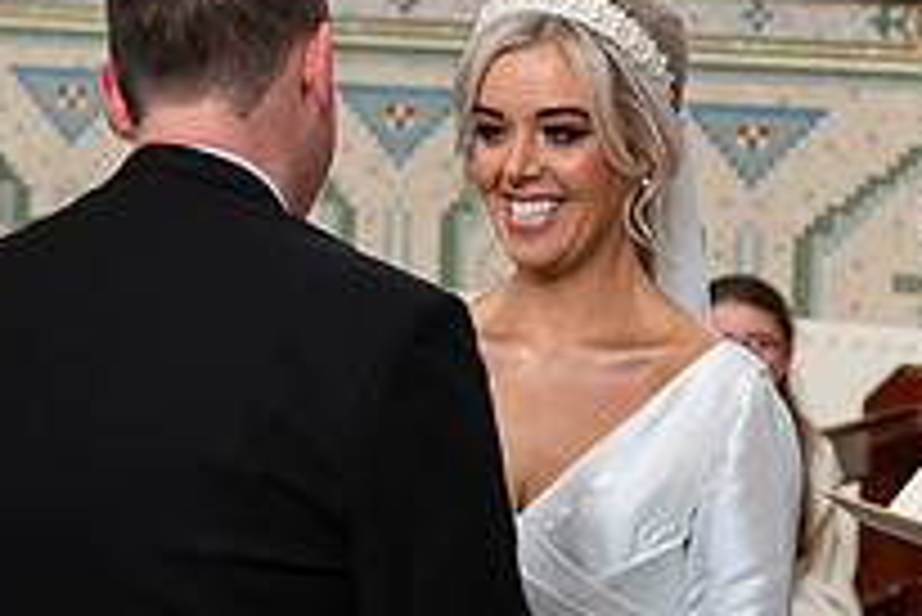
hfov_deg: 11.7
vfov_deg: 7.9
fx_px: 4485
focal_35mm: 175
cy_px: 299
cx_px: 675
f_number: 3.5
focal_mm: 62
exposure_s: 1/320
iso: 1000
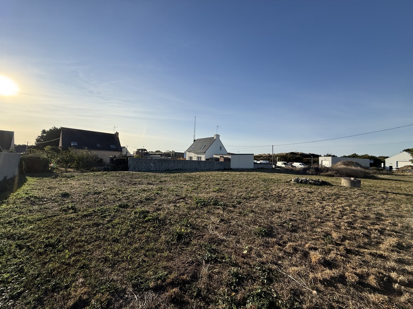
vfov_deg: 85.7
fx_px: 167
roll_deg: -1.1
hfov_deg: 102.1
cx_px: 206
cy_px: 154
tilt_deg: +3.5
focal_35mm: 14
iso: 50
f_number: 2.2
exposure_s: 1/2611
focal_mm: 2.22
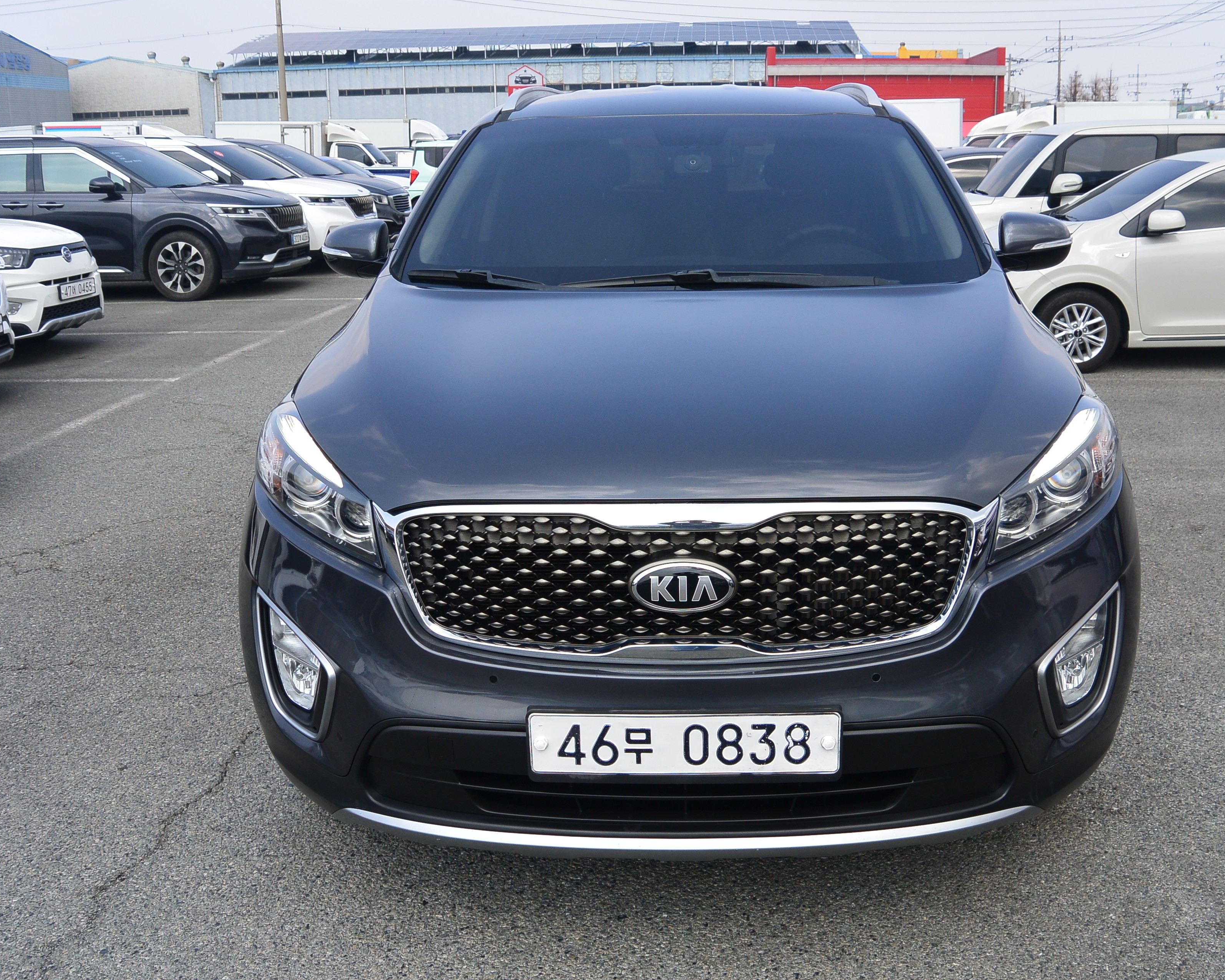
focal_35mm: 33
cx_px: 687
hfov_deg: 54.1
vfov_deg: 44.5
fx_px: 1196
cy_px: 488
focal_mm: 11
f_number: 4.5
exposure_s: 1/500
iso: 100
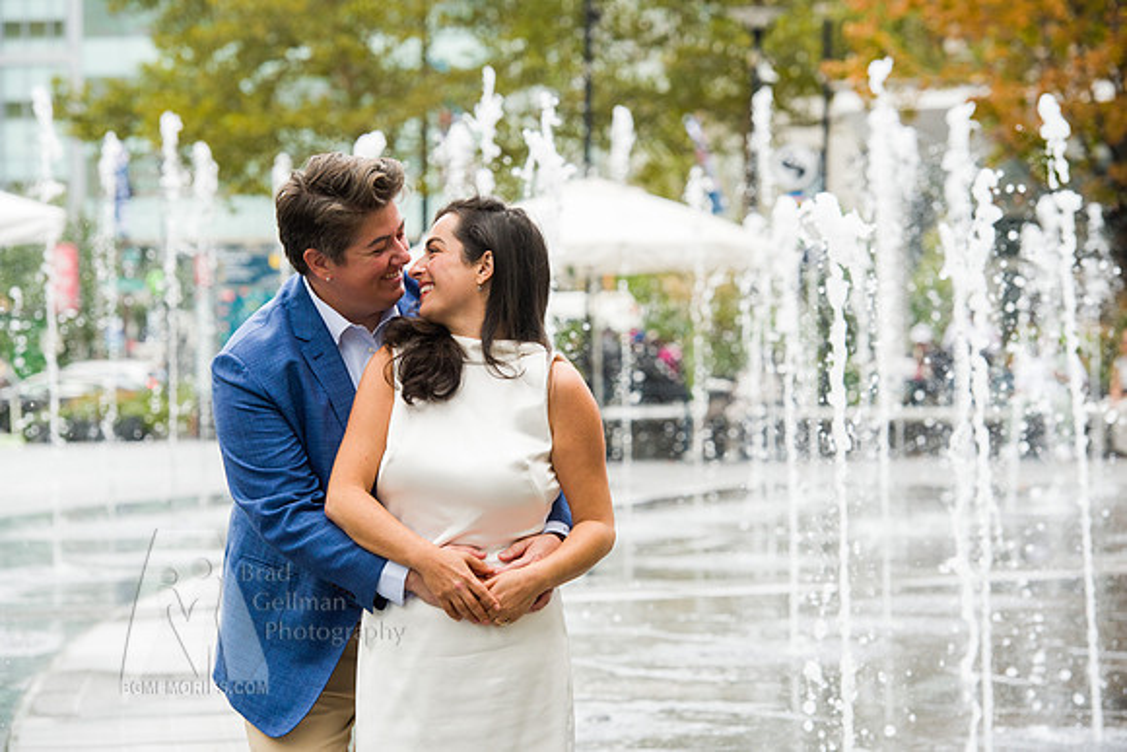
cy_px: 376
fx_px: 4227
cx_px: 564
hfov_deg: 15.2
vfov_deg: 10.2
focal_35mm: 135
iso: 800
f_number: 5
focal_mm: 135
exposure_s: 1/500
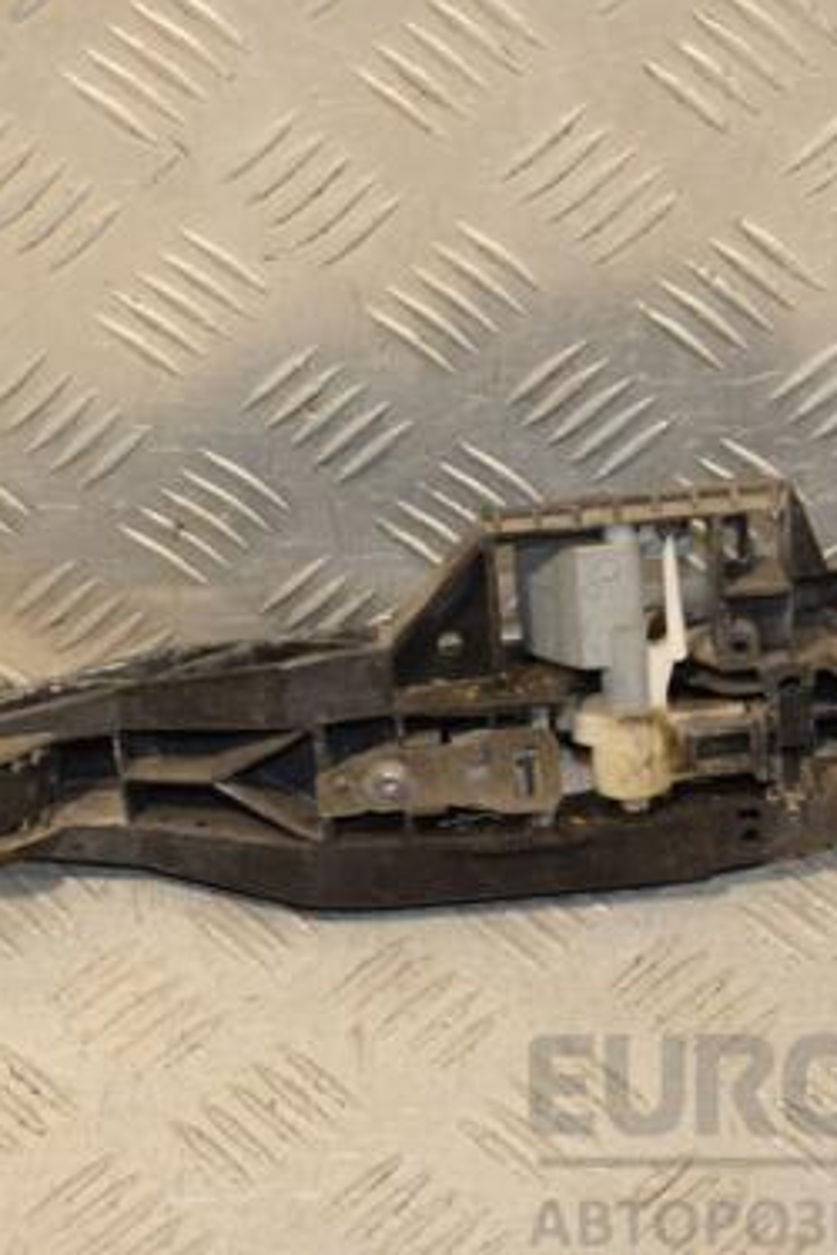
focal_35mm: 96
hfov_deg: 14.2
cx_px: 465
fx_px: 3348
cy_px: 639
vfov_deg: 21.2
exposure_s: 1/200
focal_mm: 40
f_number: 7.1
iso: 800
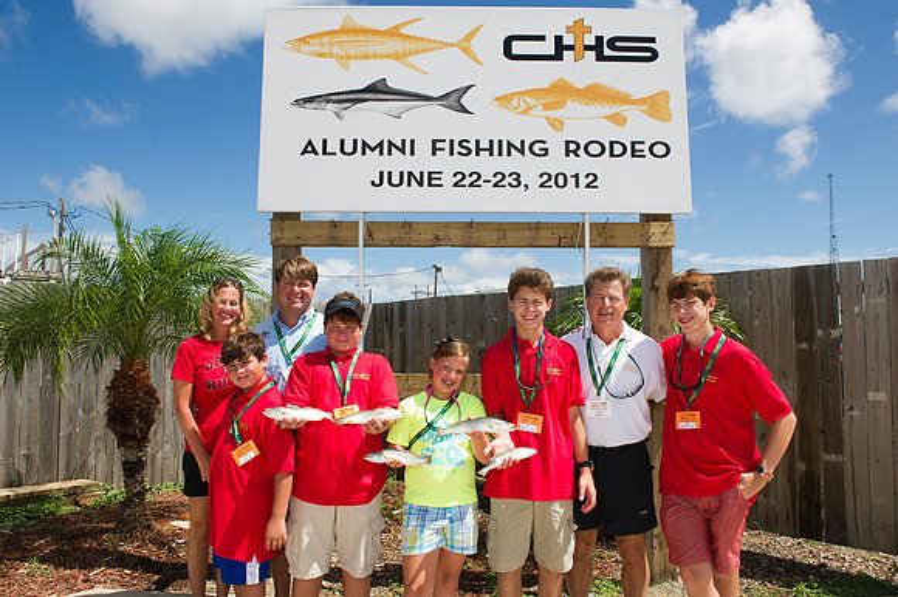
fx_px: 598
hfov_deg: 73.8
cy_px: 298
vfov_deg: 53.1
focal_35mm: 24
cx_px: 449
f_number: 8
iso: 125
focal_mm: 24
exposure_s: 1/250
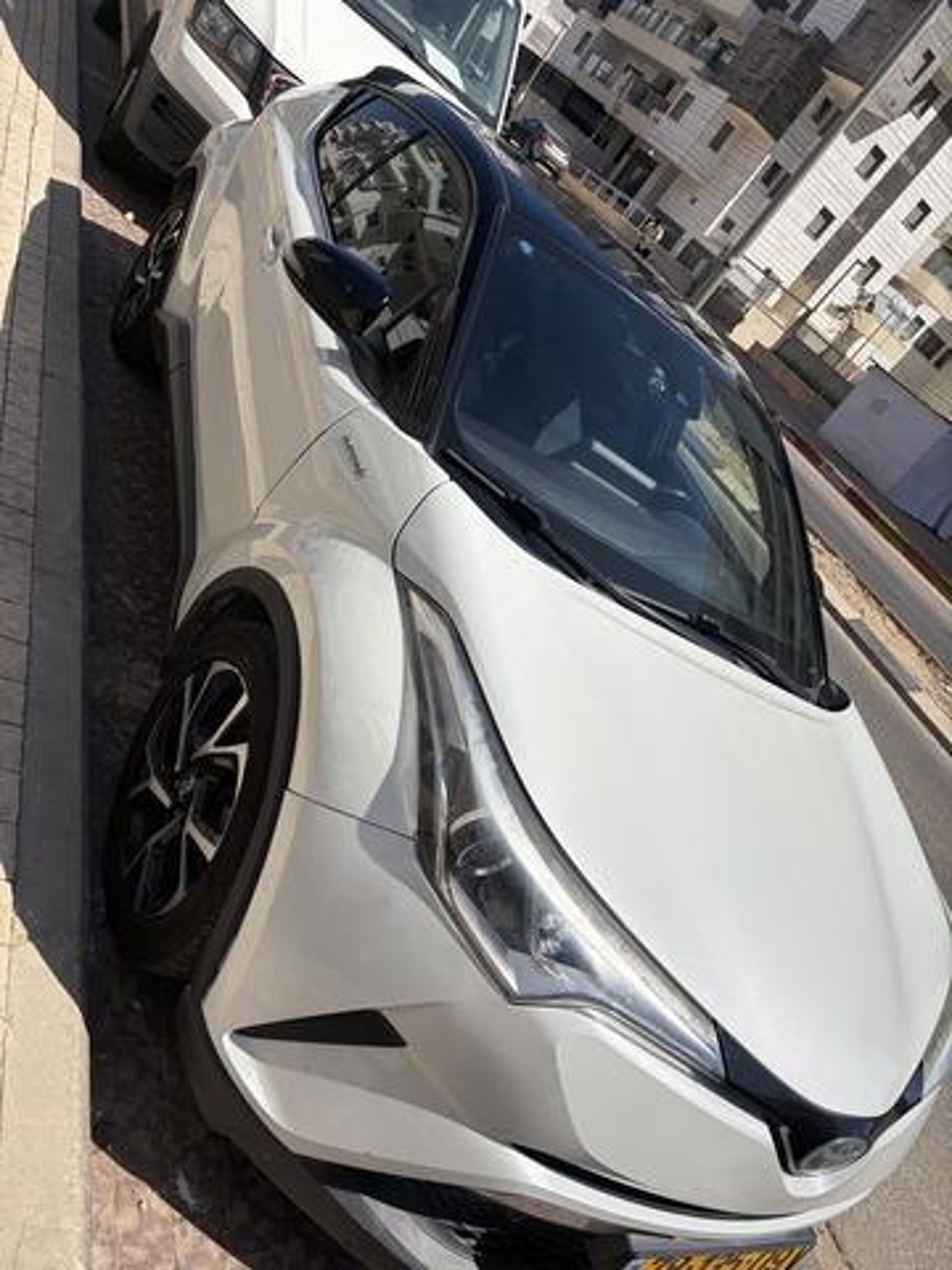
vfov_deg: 67.3
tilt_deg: -24.0
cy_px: 635
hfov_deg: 53.1
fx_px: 953
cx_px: 476
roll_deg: -39.4
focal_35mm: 26
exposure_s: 1/6993
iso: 50
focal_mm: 5.96
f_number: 1.6
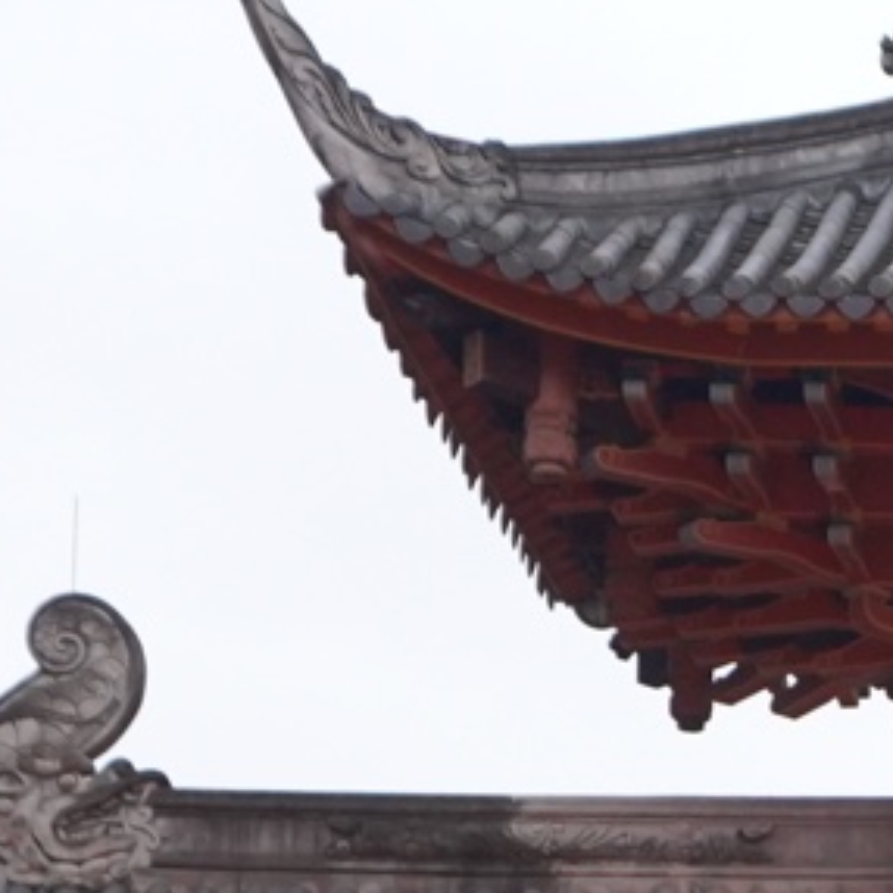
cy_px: 1783
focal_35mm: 187
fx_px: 5458
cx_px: 1867
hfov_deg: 8.8
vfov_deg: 8.8
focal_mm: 35
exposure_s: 1/160
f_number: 4
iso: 2500
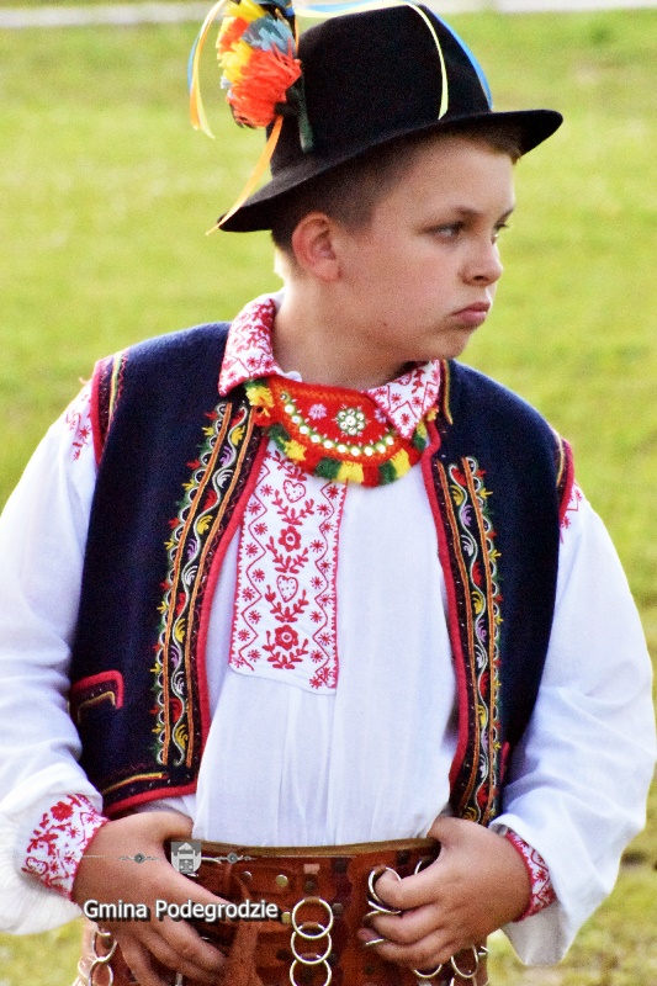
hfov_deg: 3.1
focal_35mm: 450
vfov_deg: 4.6
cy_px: 493
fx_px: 12323
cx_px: 328
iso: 25600
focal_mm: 300
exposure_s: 1/2500
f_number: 16
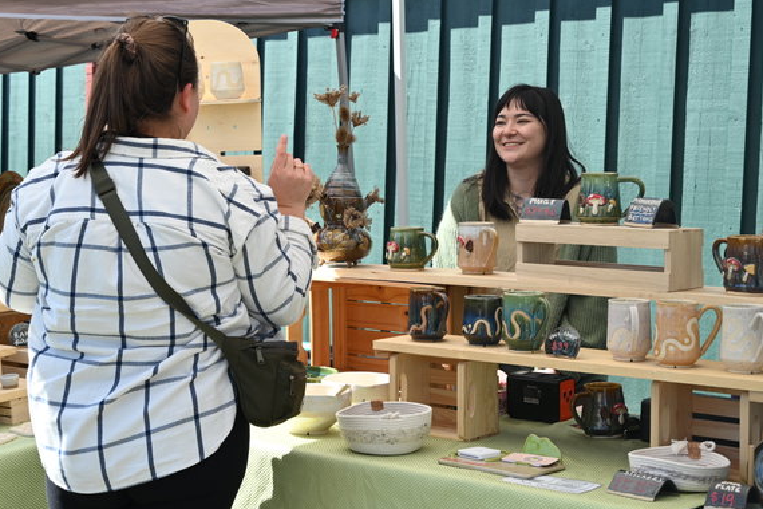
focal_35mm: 62
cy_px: 244
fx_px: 1314
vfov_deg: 21.9
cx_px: 281
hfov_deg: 32.2
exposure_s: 1/250
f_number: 6
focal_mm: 46
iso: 140
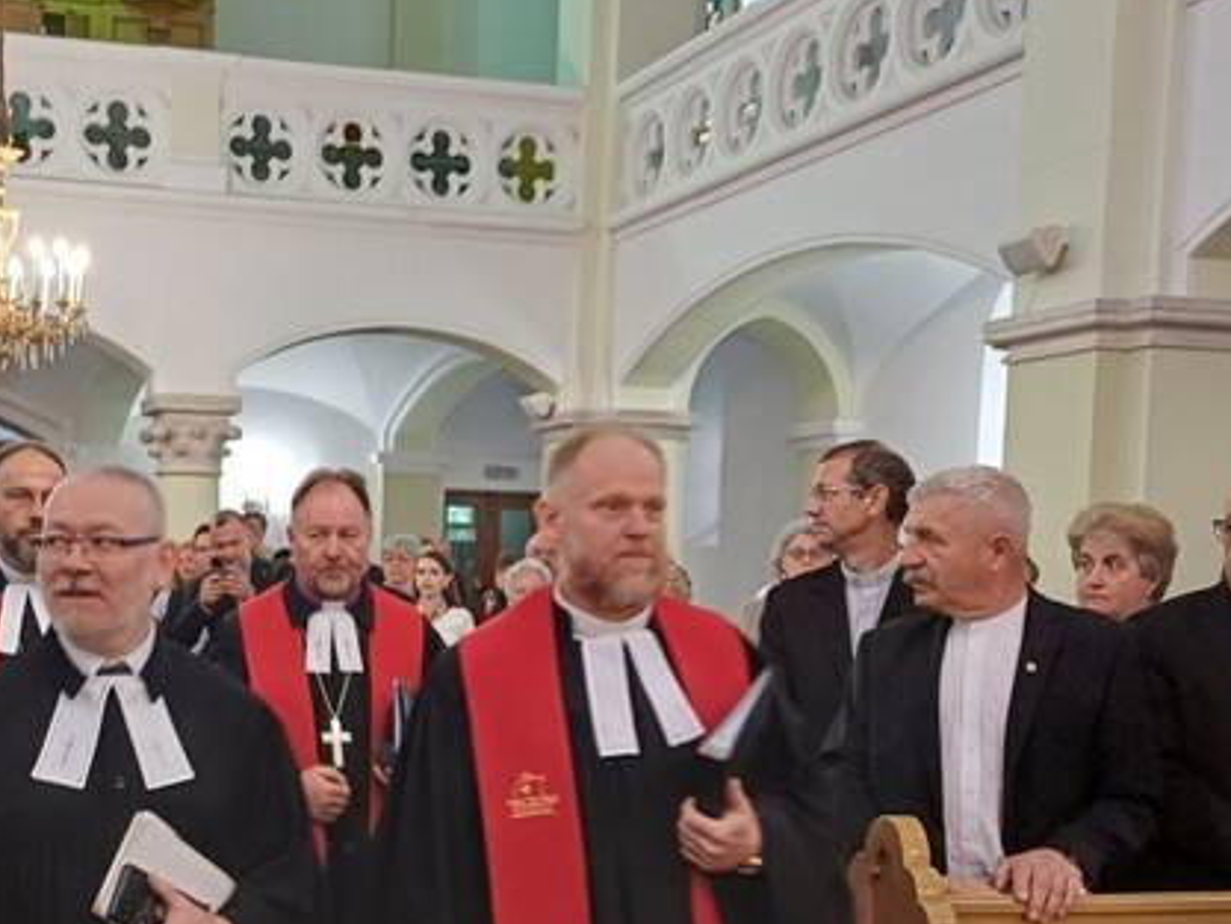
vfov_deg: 29.7
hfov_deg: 38.3
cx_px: 266
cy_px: 711
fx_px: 1707
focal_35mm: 48
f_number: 1.8
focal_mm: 4.65
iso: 400
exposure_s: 1/25
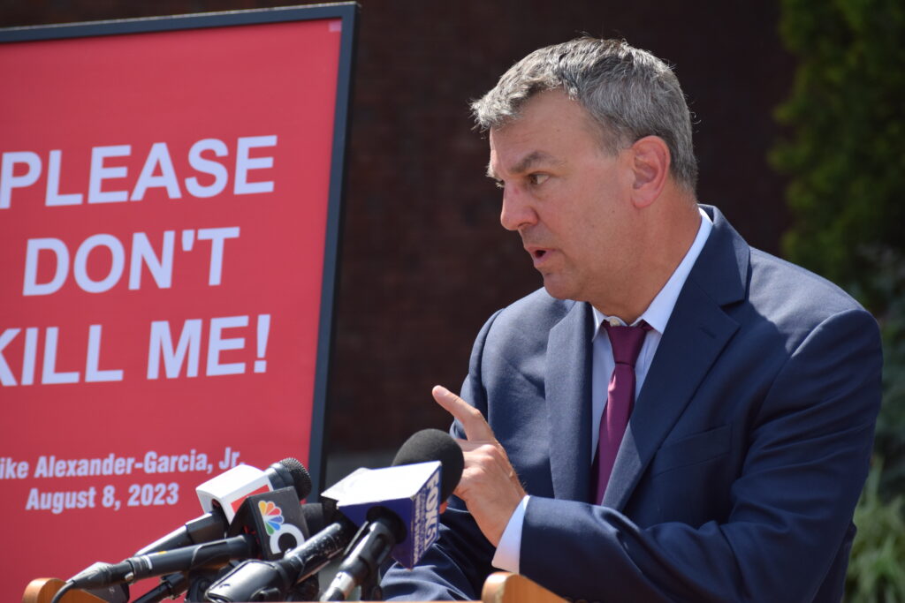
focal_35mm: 165
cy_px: 302
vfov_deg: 8.3
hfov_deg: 12.5
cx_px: 452
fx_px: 4148
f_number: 6.3
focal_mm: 110
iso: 400
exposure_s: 1/1600
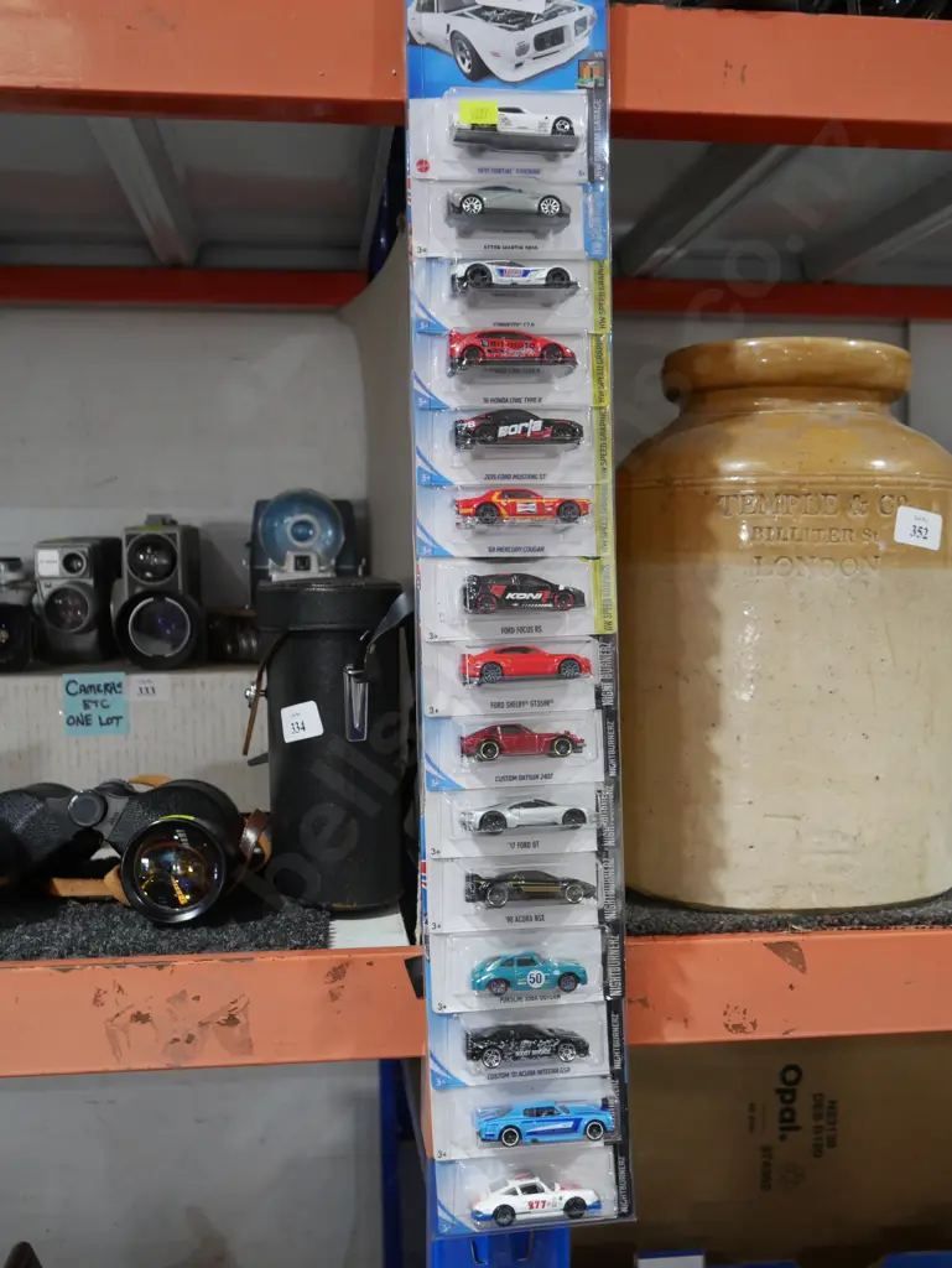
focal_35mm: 36
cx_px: 476
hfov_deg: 39.7
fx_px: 1319
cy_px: 634
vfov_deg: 51.3
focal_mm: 18
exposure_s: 1/60
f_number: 4
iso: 1000
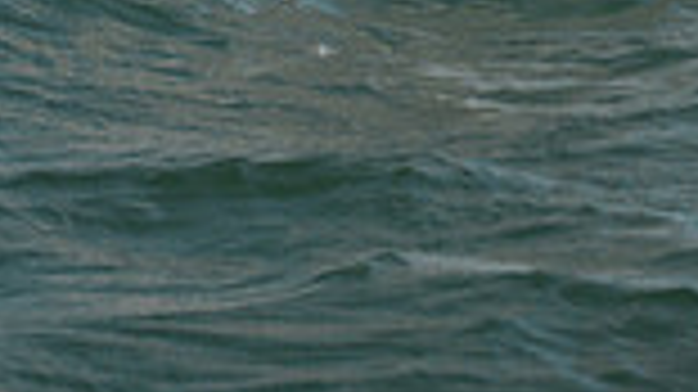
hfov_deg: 7.9
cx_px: 74
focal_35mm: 274
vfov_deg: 4.2
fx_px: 5069
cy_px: -870
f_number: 4.5
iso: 250
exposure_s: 1/640
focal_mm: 70
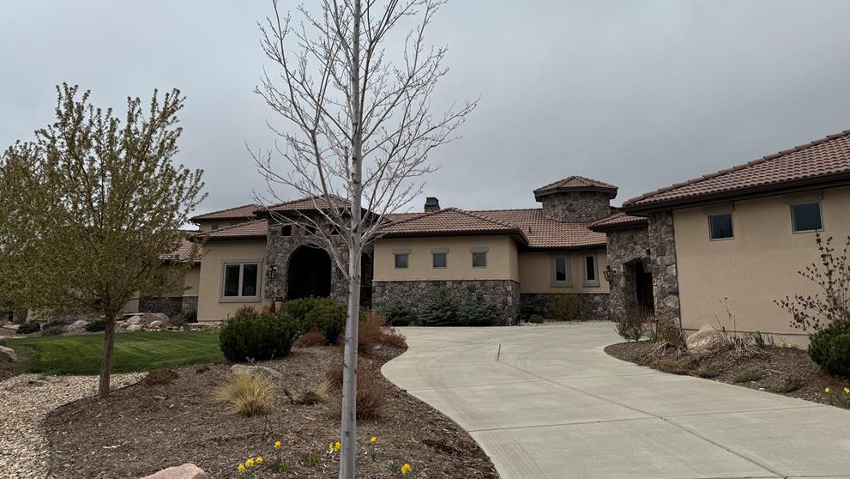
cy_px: 186
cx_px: 433
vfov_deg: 42.7
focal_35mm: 27
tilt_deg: +10.1
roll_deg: +0.5
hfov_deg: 69.8
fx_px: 609
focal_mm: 6.76
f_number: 1.78
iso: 80
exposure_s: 1/14286
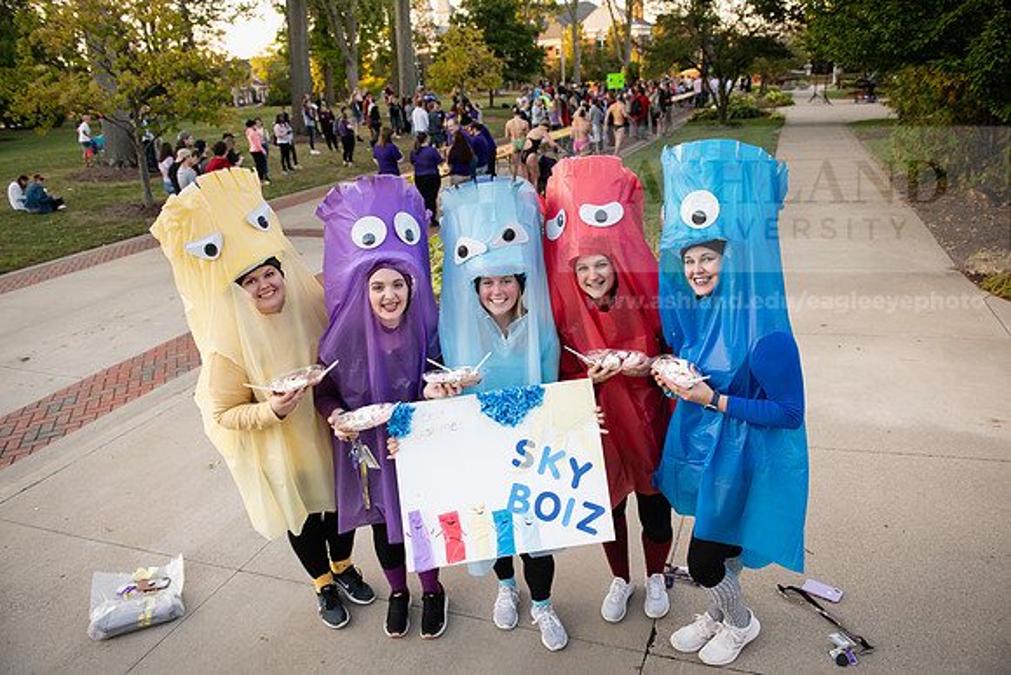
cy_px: 338
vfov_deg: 49.6
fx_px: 730
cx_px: 506
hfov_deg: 69.4
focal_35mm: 26
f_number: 4
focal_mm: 26
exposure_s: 1/250
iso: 800
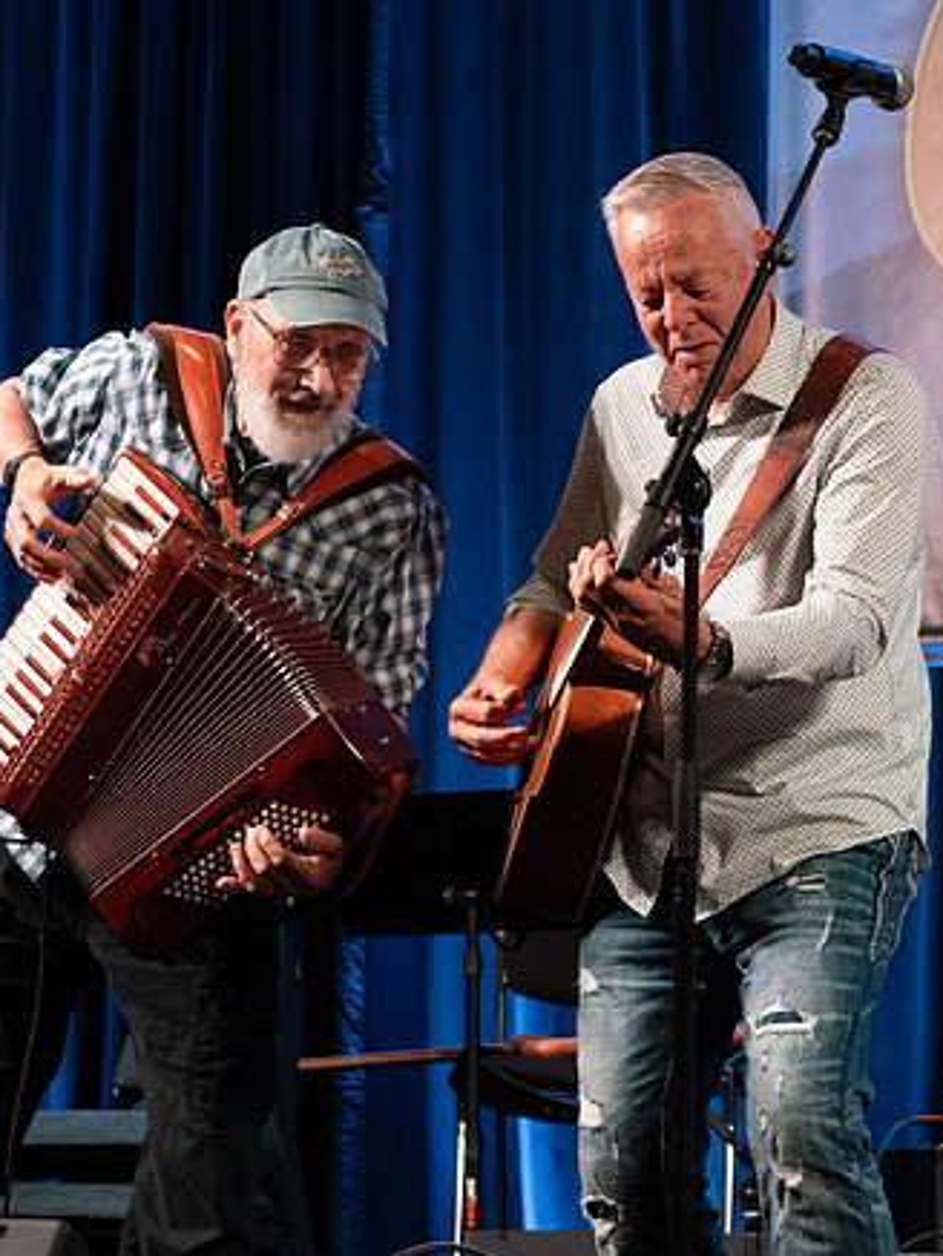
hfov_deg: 11.6
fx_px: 4647
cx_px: 407
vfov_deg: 15.4
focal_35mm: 128
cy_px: 591
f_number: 5.6
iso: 6400
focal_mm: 82
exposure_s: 1/200
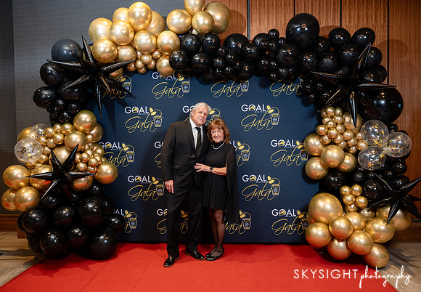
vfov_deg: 46.0
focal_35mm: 29
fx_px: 344
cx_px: 202
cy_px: 146
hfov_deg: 62.9
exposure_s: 1/125
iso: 1000
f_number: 3.2
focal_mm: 28
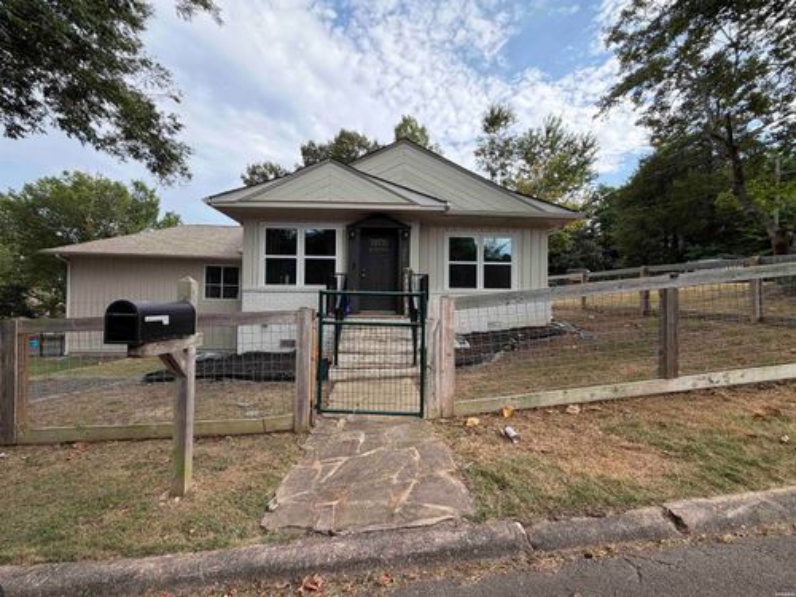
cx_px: 398
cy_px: 298
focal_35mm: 14
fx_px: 322
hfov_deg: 102.1
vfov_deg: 85.7
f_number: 2.2
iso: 40
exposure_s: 1/522
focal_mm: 2.22
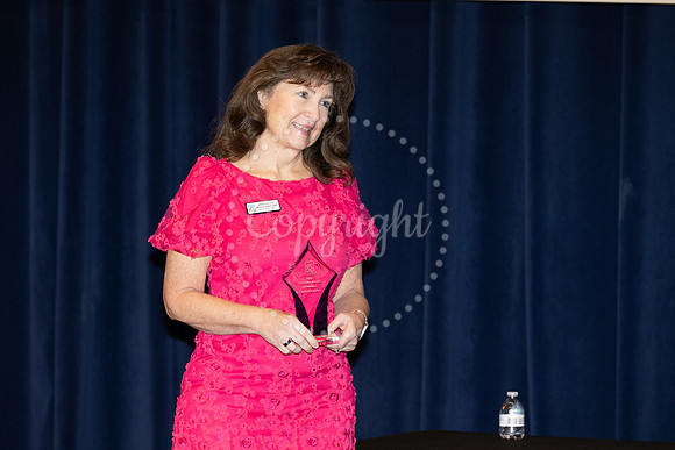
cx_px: 338
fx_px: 3751
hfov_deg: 10.3
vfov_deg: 6.9
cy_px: 225
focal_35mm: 200
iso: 1000
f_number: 5.6
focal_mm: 200
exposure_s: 1/160
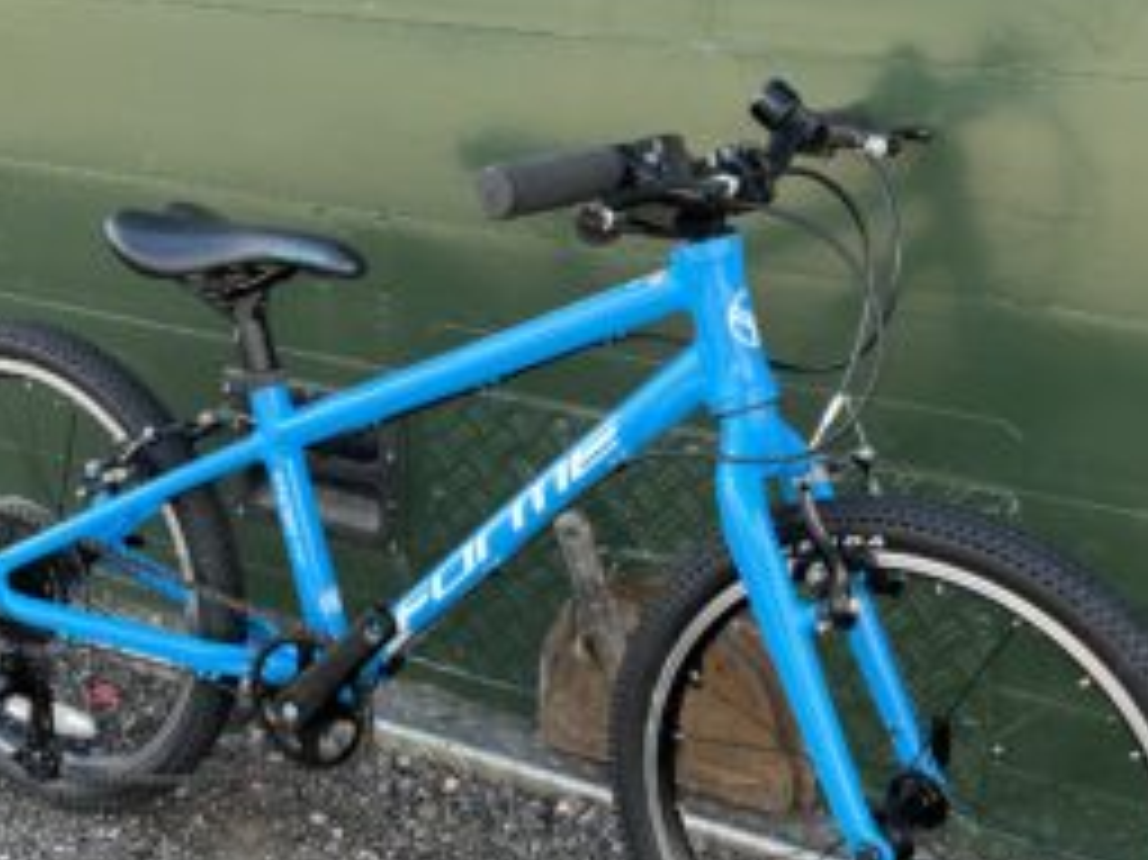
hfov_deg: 38.9
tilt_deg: -19.5
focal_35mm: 49
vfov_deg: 29.6
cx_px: 626
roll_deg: +1.9
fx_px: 1624
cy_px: 473
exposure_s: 1/203
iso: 40
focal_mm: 5.1
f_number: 1.6
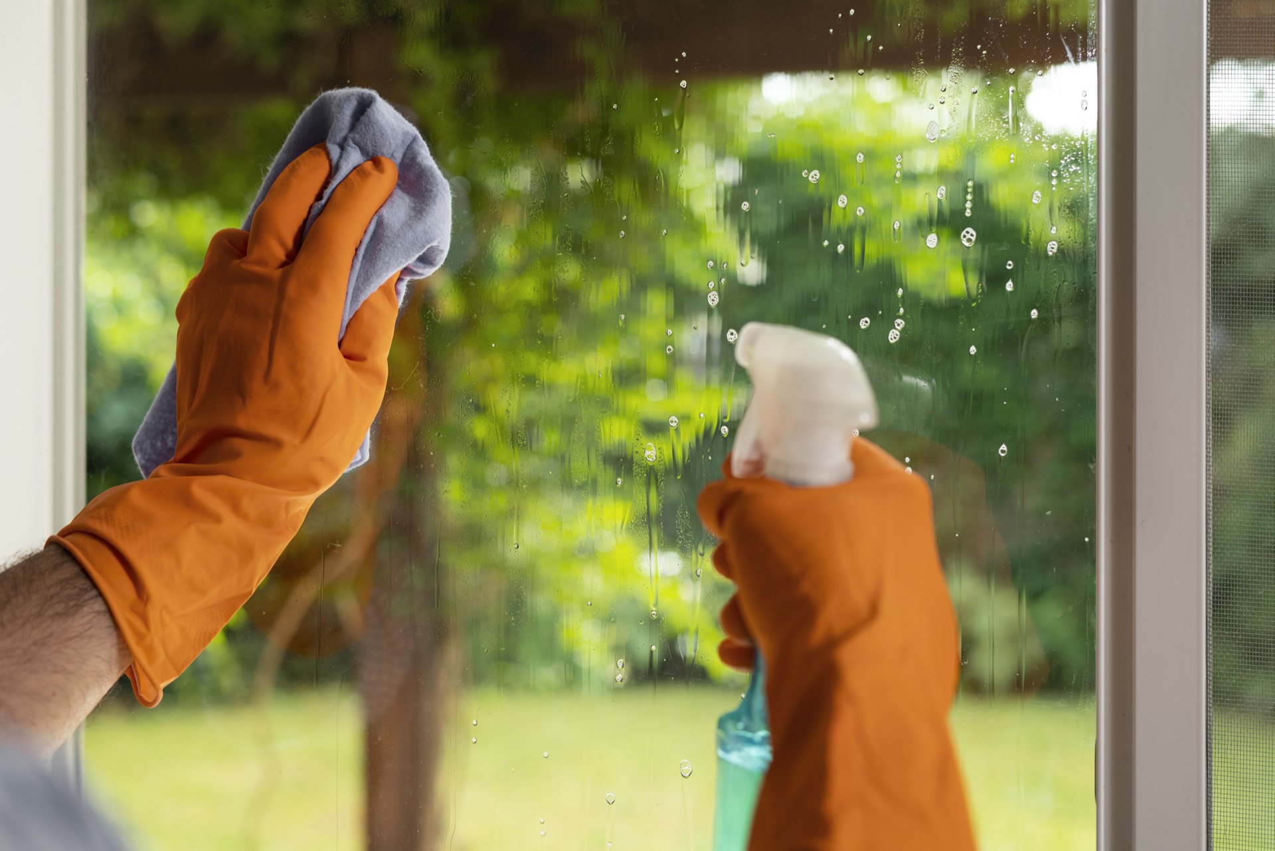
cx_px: 638
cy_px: 426
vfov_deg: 27.0
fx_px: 1771
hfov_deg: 39.6
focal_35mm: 50
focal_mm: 50
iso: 160
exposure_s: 1/125
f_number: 3.5
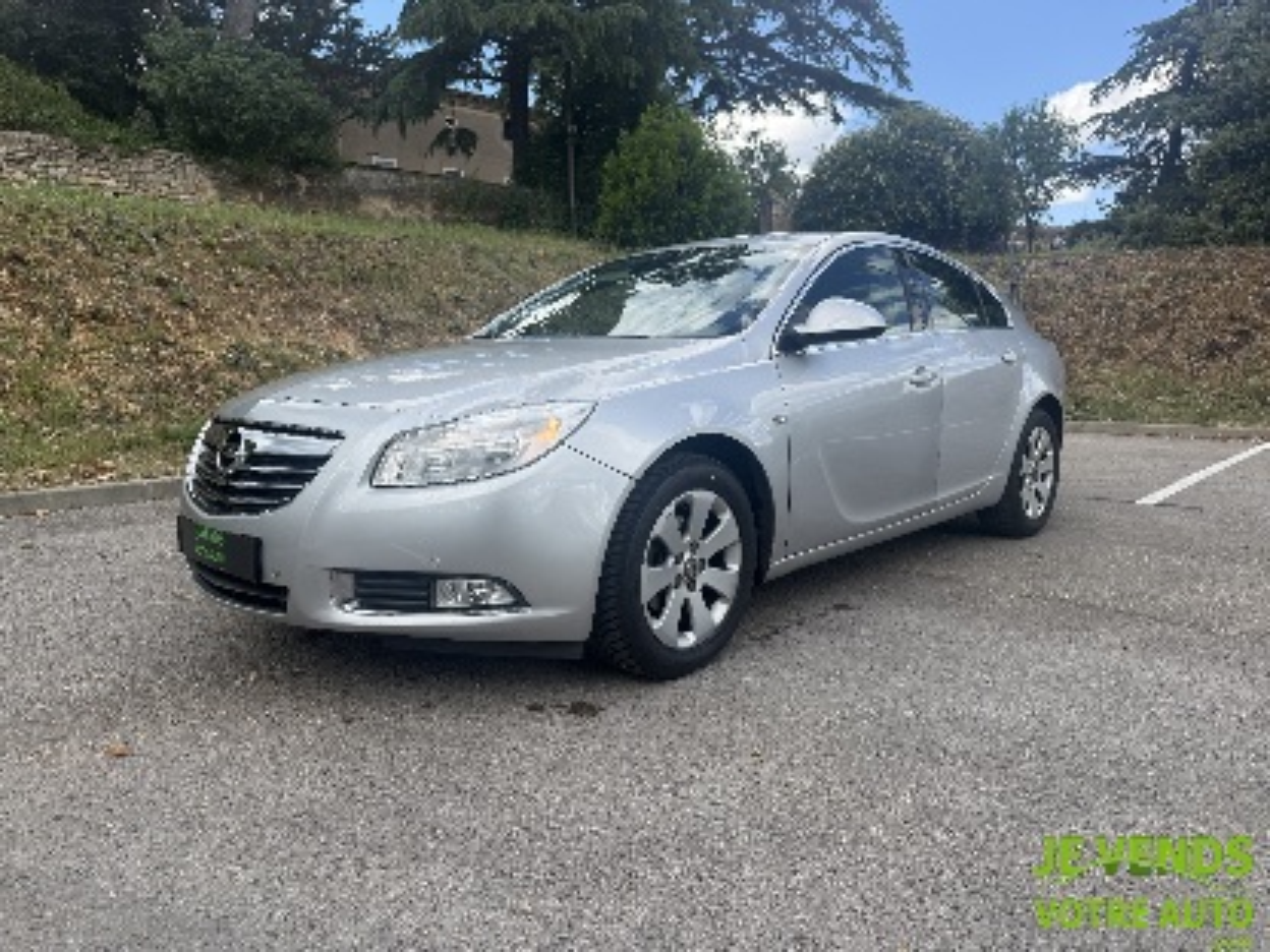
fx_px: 881
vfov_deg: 56.8
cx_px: 635
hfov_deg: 71.6
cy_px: 476
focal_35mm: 24
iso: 80
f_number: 1.78
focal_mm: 6.76
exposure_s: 1/2000
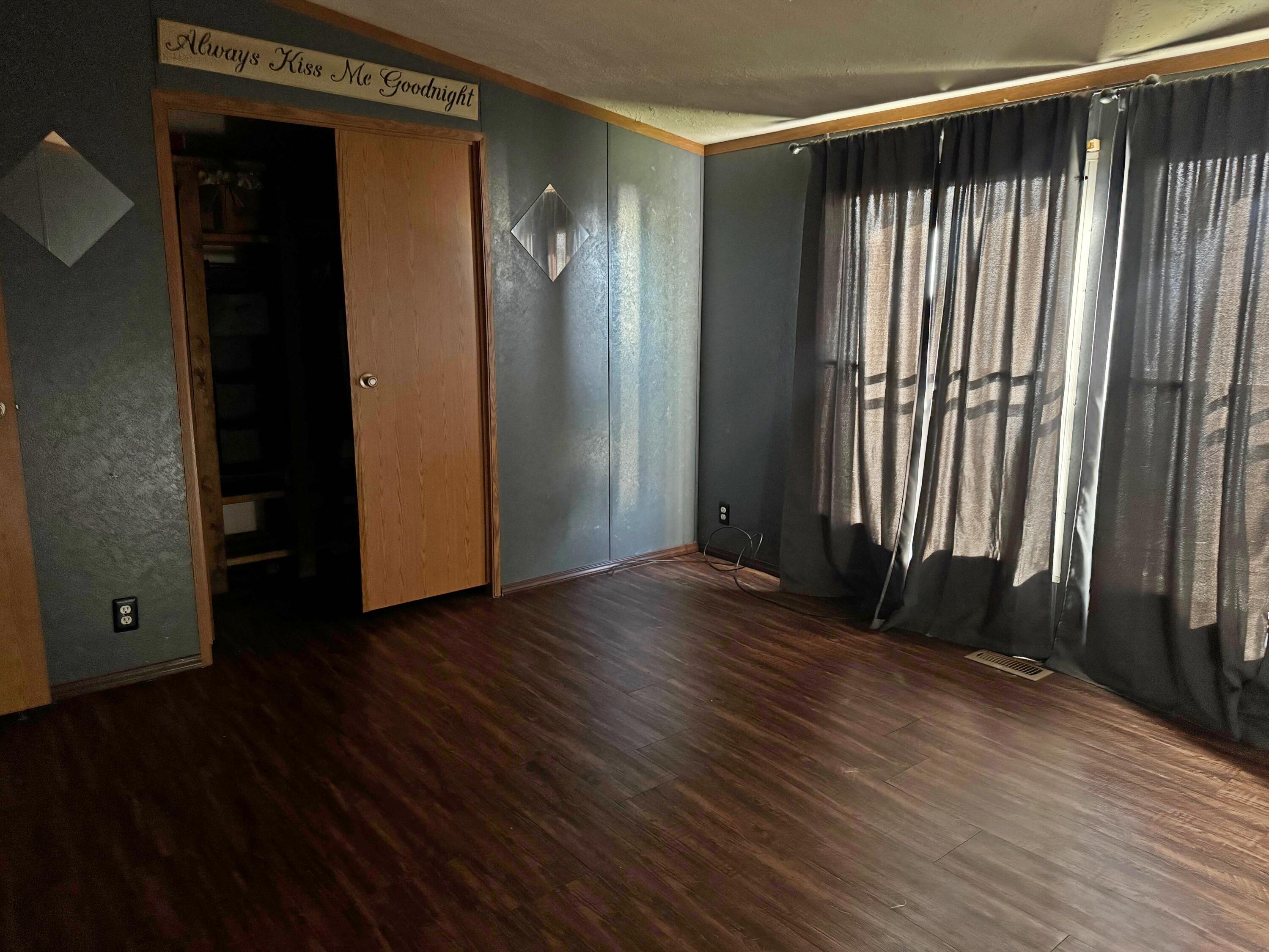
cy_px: 476
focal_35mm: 24
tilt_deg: -9.8
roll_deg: -0.1
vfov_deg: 56.8
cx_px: 634
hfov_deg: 71.6
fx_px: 880
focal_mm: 6.76
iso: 1250
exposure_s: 1/30
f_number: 1.78
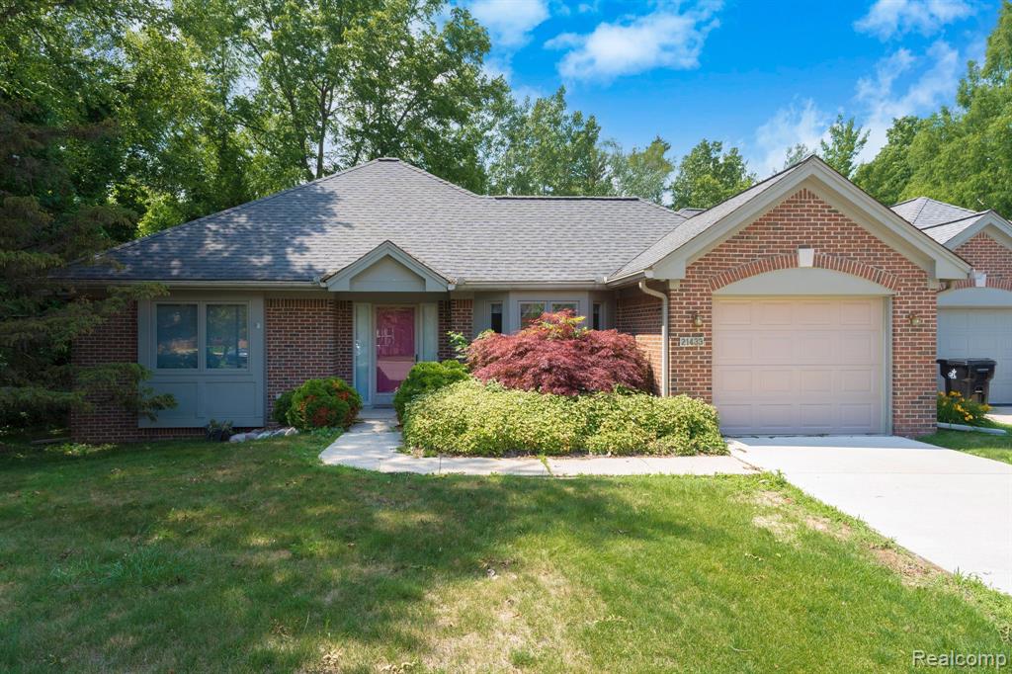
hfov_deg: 73.8
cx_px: 506
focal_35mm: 24
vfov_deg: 53.1
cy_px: 337
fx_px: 674
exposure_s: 1/160
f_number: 7.1
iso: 250
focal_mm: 24
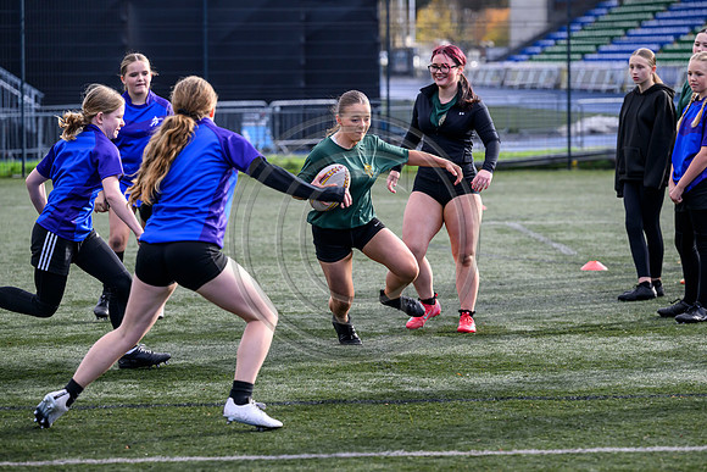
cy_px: 236
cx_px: 354
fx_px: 2946
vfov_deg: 9.2
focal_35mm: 150
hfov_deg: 13.7
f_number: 4.5
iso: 1600
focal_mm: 150
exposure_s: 1/1600
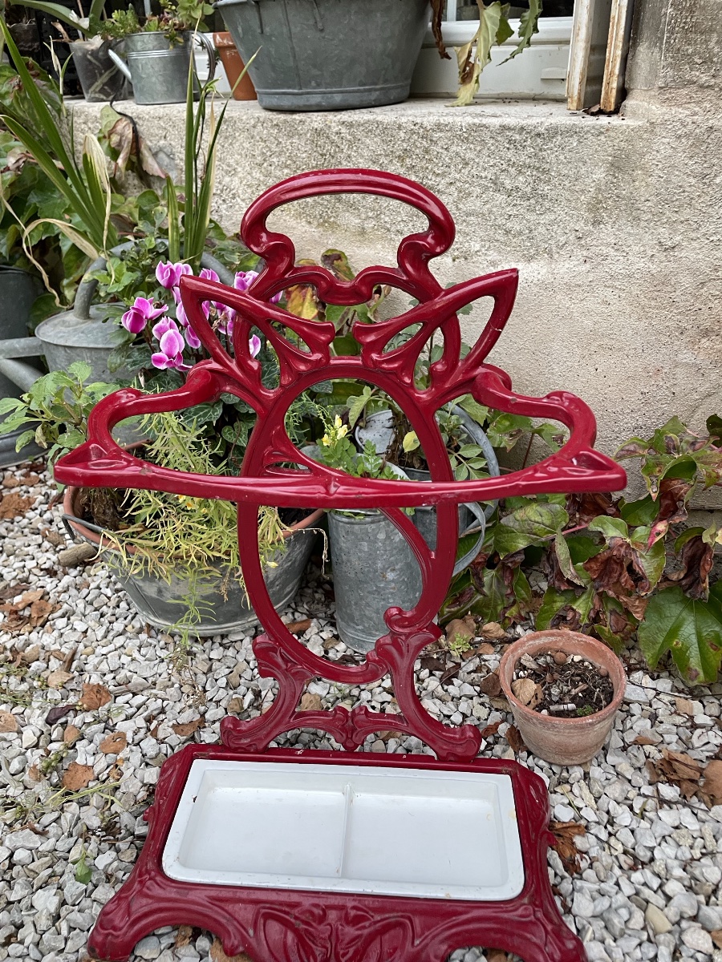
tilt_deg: -25.0
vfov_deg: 67.3
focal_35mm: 26
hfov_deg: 53.1
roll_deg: +1.4
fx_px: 723
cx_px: 361
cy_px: 481
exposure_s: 1/86
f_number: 1.6
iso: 125
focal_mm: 4.2
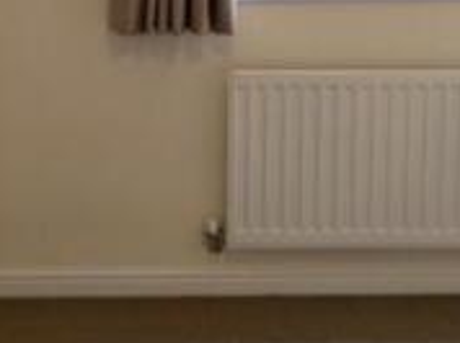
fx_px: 1261
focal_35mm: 95
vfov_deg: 15.2
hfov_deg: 20.7
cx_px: 231
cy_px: -19
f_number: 2.2
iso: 32
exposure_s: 1/50
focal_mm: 4.15
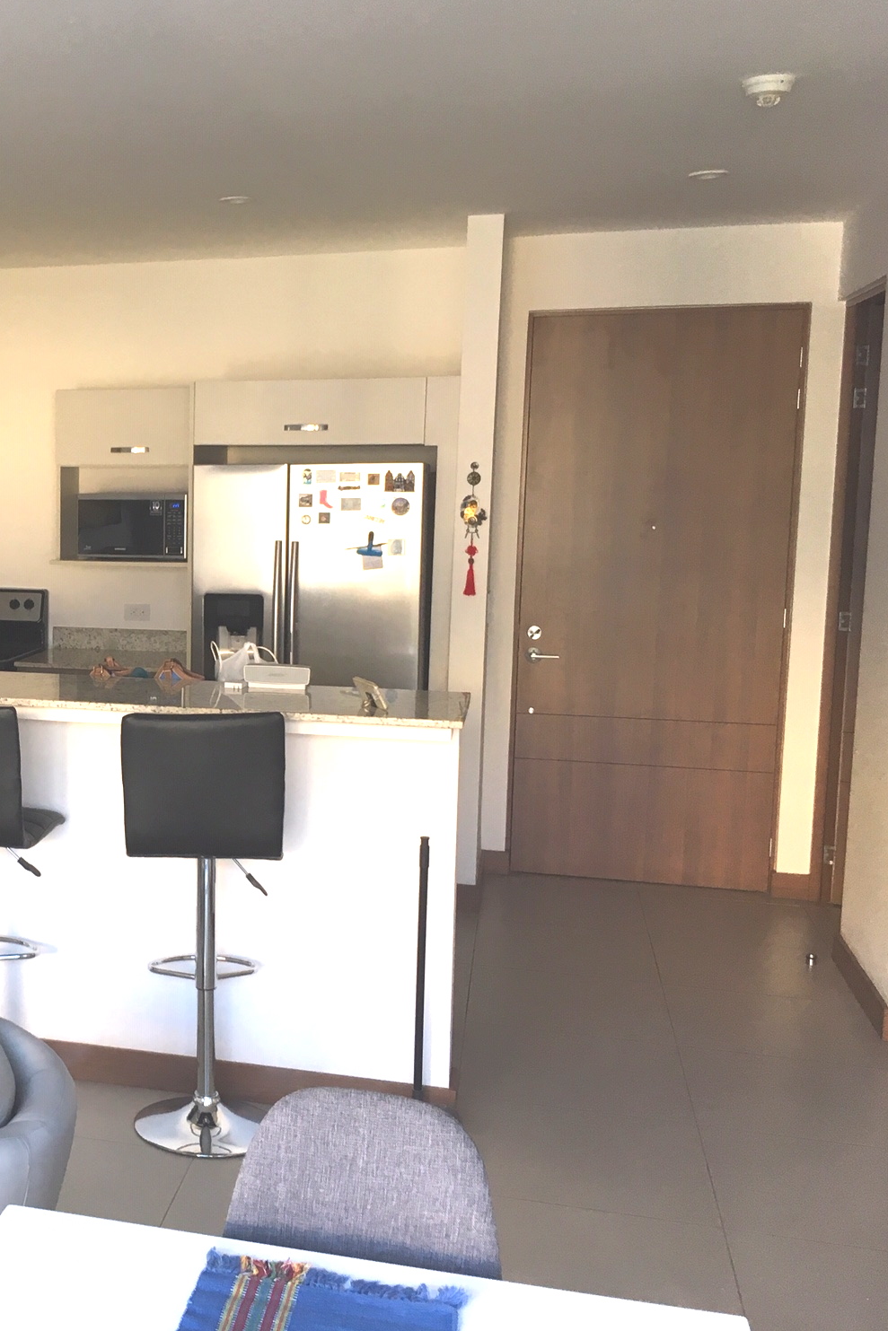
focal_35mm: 41
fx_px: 1517
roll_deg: +0.6
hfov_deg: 30.5
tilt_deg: -9.0
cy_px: 661
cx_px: 14
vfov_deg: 47.4
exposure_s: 1/40
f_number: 2.2
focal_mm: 4.15
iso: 32
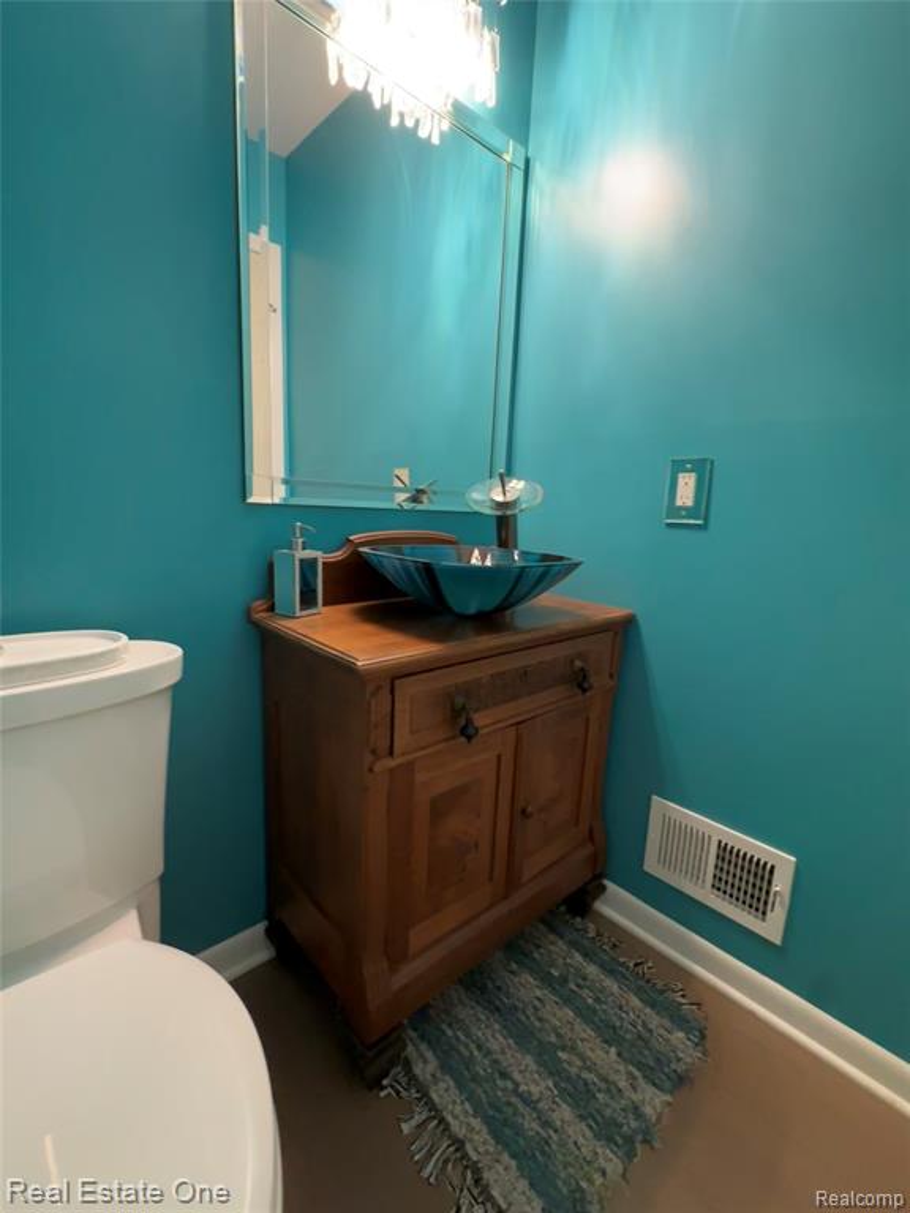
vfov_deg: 102.1
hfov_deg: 85.7
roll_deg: -2.3
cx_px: 455
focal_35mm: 14
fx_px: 491
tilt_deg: -6.3
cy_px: 606
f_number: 2.2
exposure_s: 1/67
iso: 80
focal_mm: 2.22
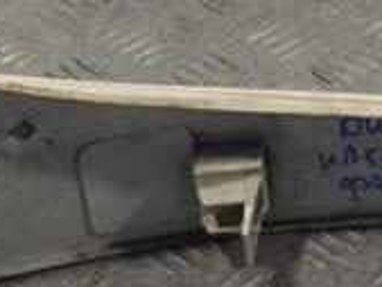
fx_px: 2264
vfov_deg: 7.3
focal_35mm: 205
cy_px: 181
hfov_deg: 9.6
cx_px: 393
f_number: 9
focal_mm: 40
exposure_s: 1/320
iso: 3200
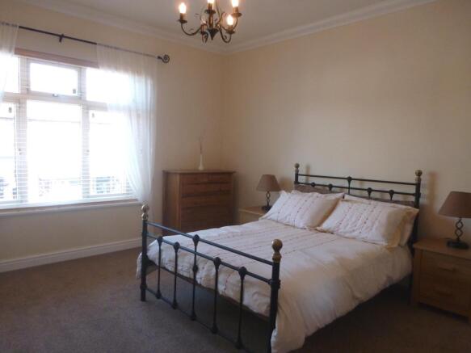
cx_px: 236
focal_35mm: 24
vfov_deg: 56.8
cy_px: 176
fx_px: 326
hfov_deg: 71.6
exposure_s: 1/60
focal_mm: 4.3
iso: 320
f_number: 3.3
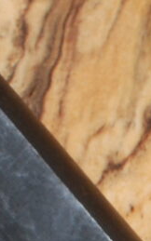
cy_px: 574
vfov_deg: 3.4
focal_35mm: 605
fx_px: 3981
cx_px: 416
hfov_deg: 2.2
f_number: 22
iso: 200
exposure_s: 1/13
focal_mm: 40
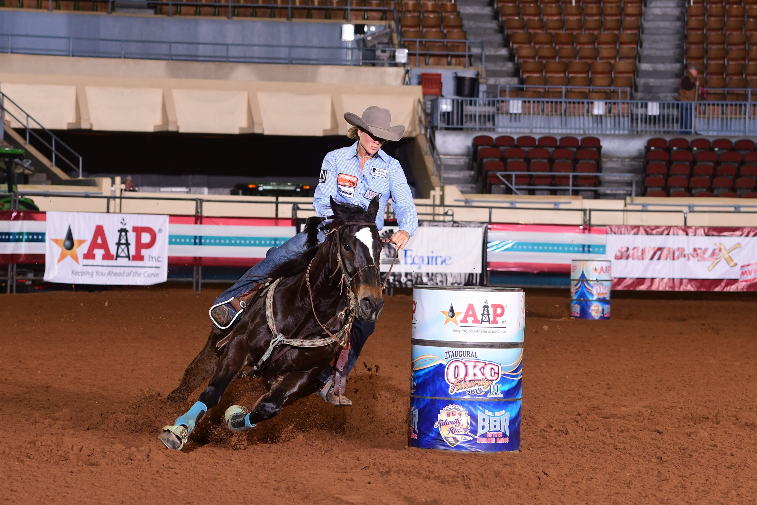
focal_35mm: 140
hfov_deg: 14.7
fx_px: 2944
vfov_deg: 9.8
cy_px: 252
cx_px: 378
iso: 800
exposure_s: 1/320
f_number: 4.5
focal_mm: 70
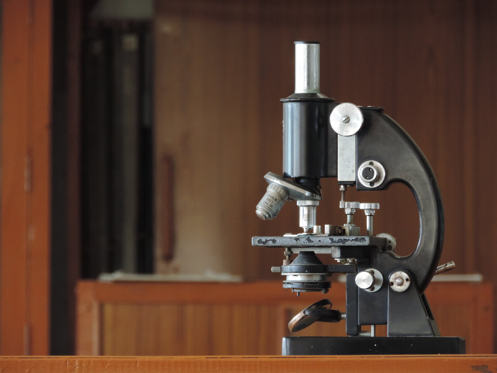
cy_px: 186
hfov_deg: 5.0
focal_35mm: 400
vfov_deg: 3.7
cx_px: 248
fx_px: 5743
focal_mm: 71.3
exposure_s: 1/60
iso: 640
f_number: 4.8
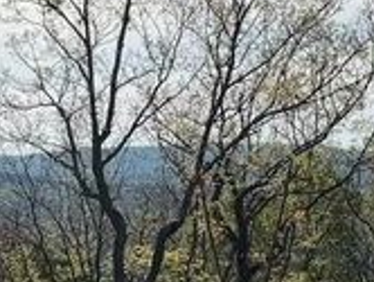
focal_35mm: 148
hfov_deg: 12.7
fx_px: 1601
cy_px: 433
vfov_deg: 9.7
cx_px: -182
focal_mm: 6.76
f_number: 1.78
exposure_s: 1/11905
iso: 80
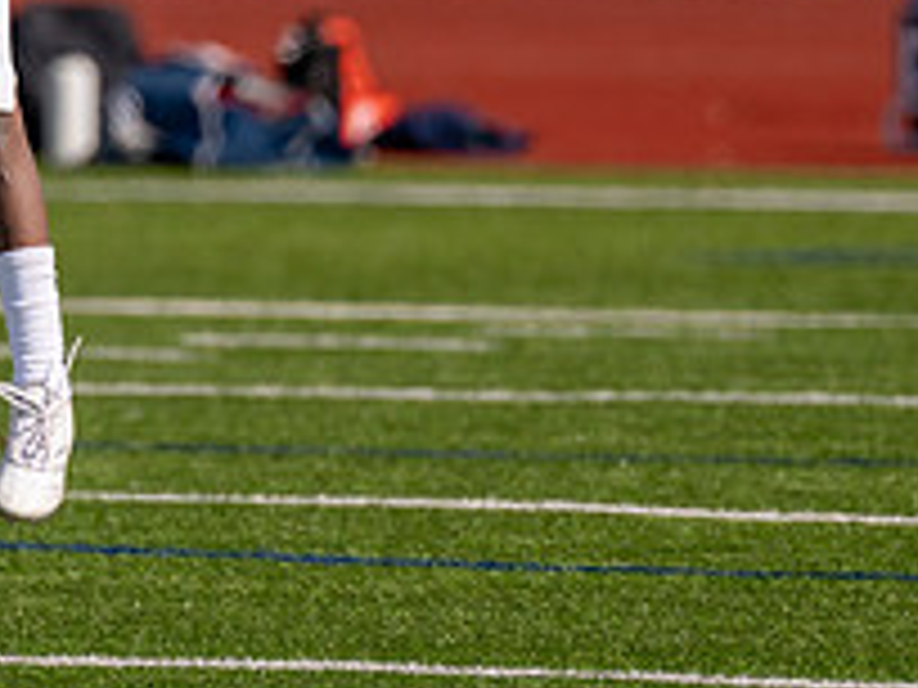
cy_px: -144
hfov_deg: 2.0
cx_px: -327
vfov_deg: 1.5
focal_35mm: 1007
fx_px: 26705
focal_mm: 280
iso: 160
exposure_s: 1/3200
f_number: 4
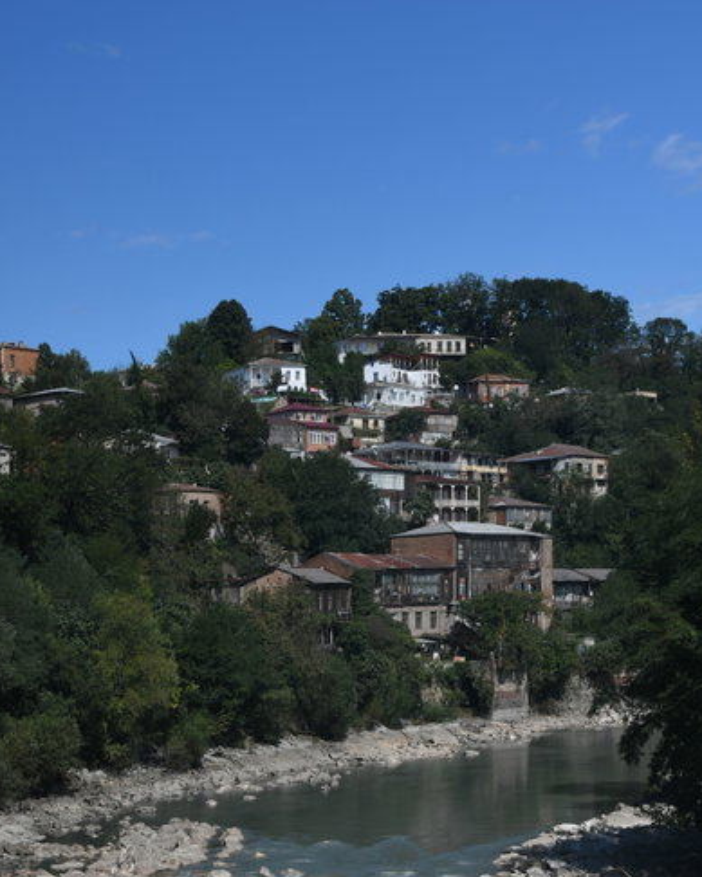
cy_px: 509
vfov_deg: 28.7
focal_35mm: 66
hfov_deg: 23.2
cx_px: 346
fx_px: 1714
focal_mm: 38
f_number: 8
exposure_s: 1/160
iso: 100
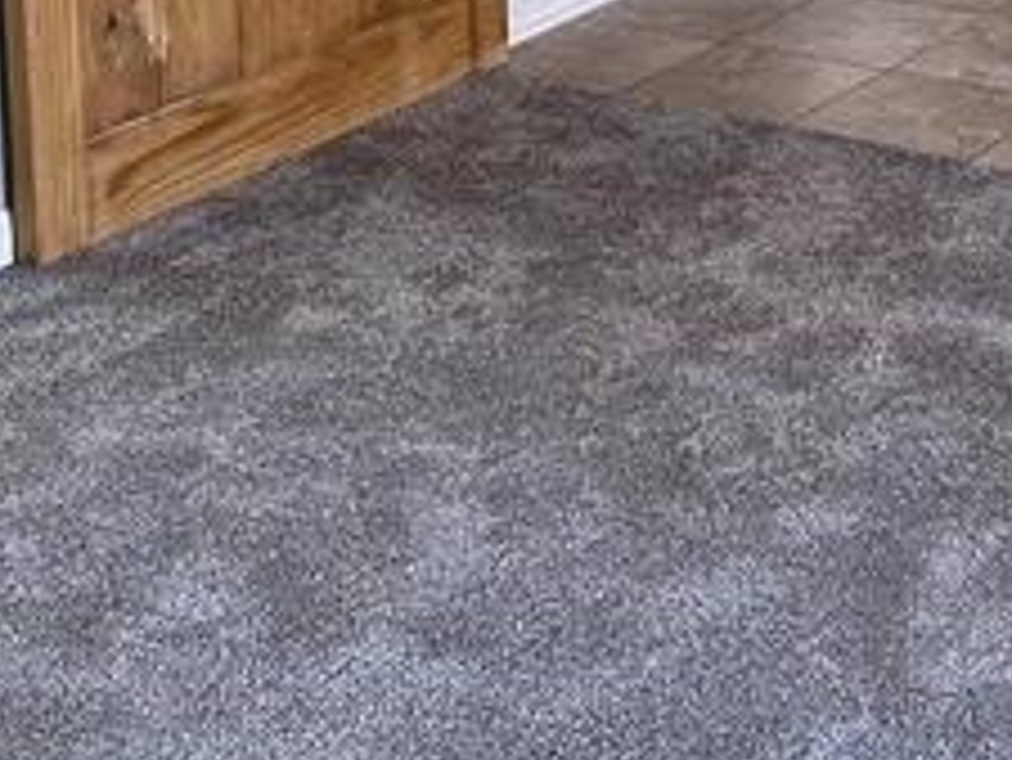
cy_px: -468
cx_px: 1138
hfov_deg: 17.4
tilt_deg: -9.7
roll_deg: -0.2
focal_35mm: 109
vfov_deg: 12.7
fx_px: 3188
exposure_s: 1/120
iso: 160
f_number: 1.78
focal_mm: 6.86
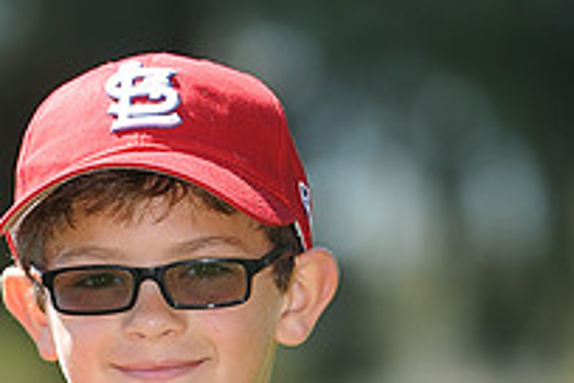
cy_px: 538
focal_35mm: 468
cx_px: 110
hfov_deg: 4.4
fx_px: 7461
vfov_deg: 2.9
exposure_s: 1/500
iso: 200
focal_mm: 165
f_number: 4.5
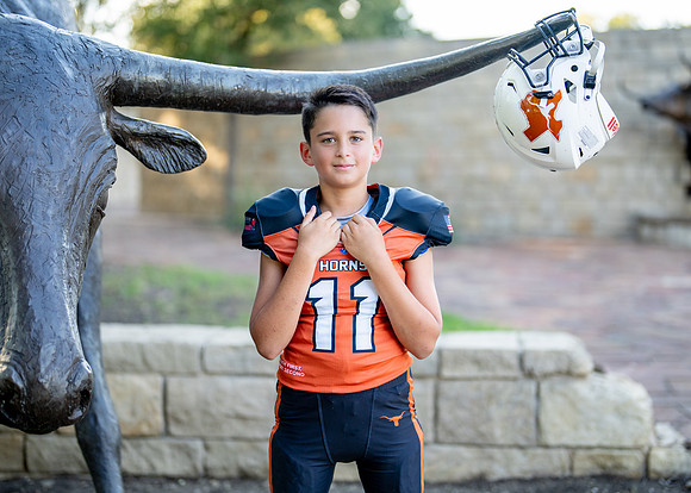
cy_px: 253
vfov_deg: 23.9
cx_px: 366
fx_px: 1165
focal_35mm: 59
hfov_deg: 33.0
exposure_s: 1/1000
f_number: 1.2
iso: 200
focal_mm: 50
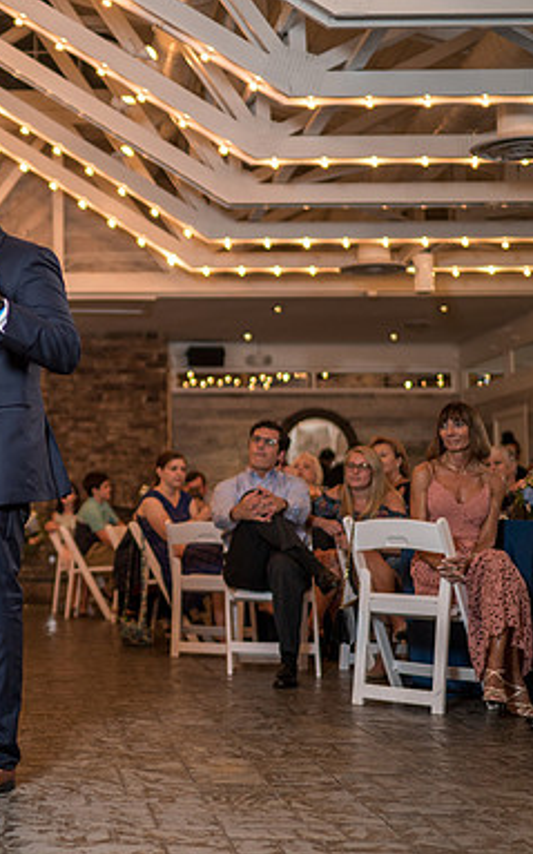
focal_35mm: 63
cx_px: -106
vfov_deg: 32.4
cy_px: 367
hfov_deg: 19.4
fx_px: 1466
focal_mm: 35
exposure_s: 1/200
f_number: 1.4
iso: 250
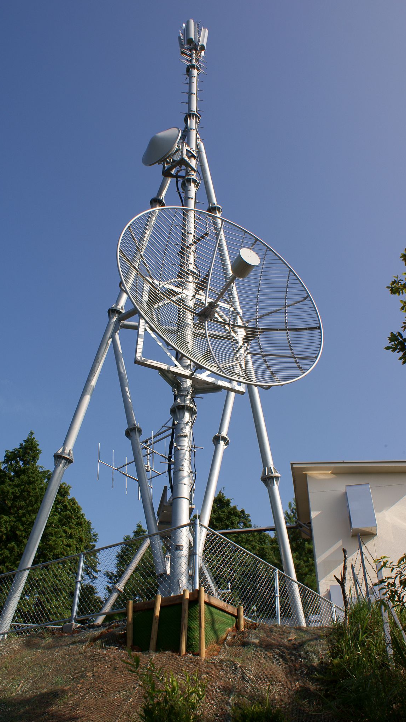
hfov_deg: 40.2
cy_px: 356
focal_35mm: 29
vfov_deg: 66.1
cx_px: 188
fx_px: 555
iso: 100
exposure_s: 1/200
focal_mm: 18
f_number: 10
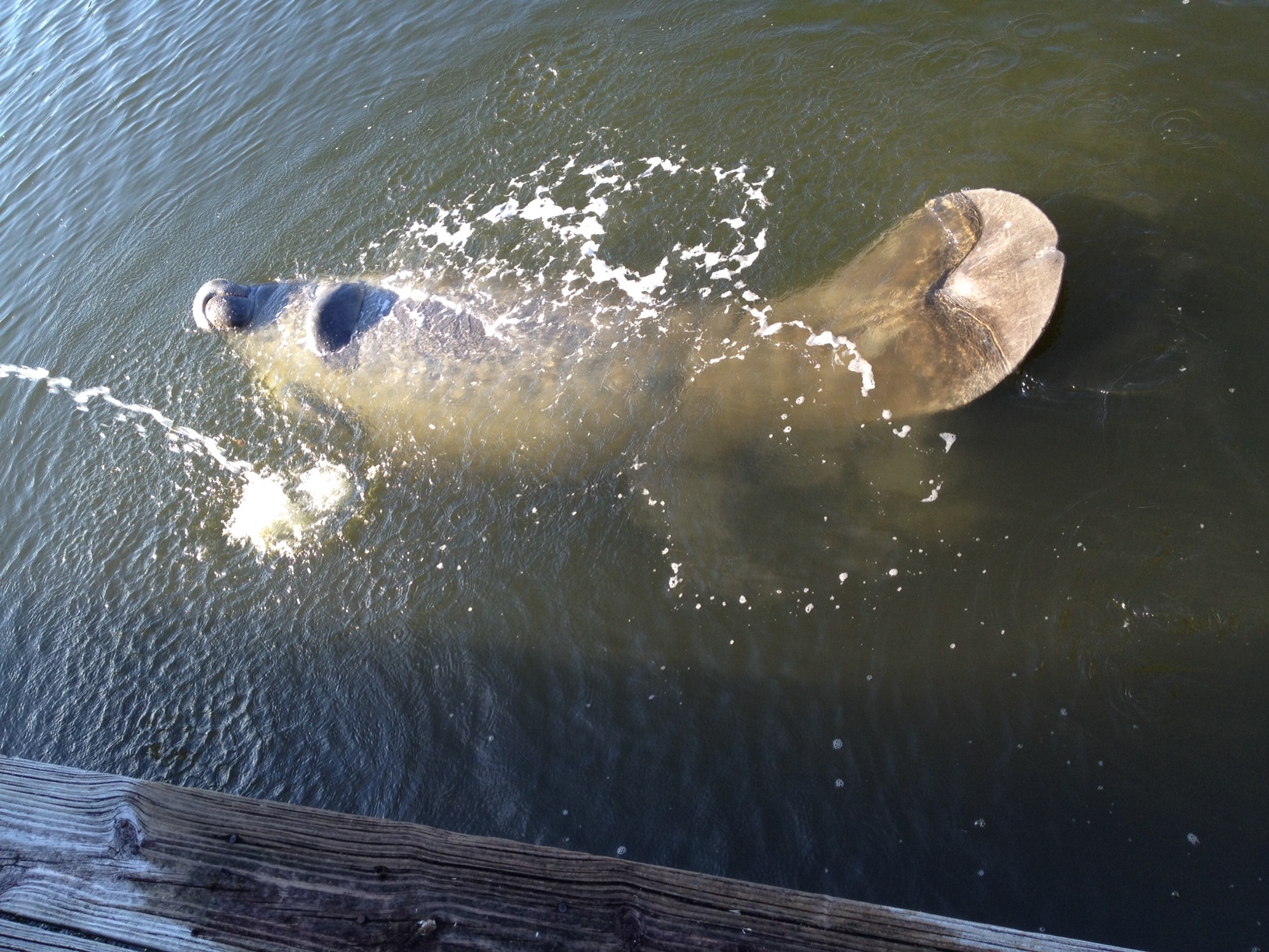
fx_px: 1283
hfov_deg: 52.6
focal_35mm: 35
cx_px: 634
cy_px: 476
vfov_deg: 40.7
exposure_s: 1/162
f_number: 2.4
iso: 50
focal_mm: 4.28
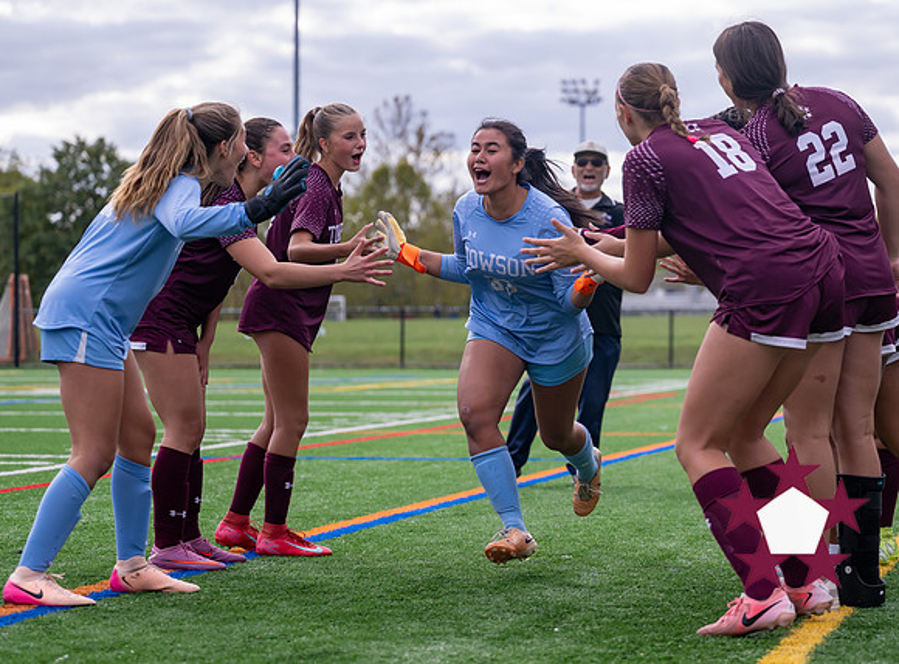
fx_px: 2766
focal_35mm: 107
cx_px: 549
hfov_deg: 18.4
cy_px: 278
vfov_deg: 13.7
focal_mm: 70
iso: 320
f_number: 2.8
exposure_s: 1/2000
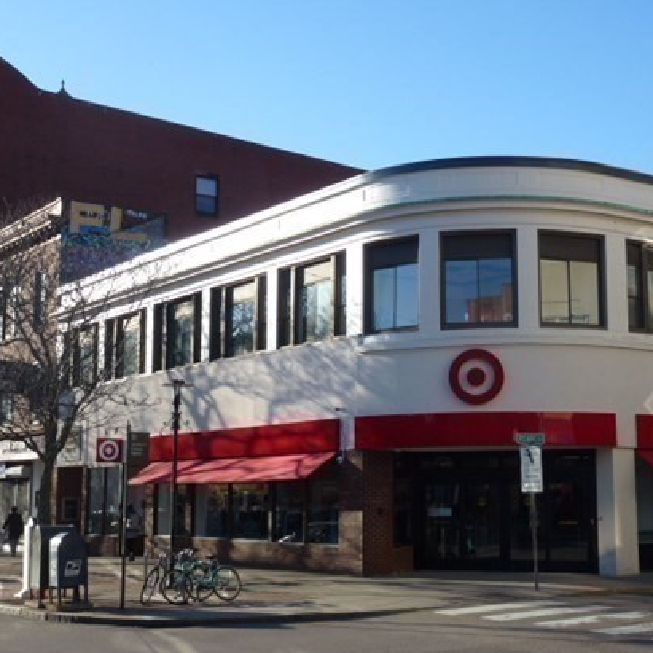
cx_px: 444
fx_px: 1131
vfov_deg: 32.2
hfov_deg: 31.9
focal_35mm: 53
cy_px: 301
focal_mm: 7.4
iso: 100
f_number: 3.9
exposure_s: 1/500
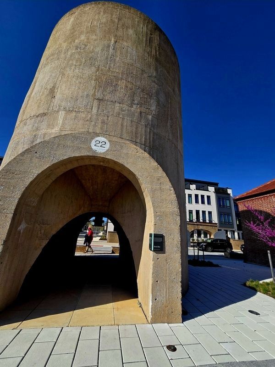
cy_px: 184
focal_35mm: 13
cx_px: 138
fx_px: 138
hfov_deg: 89.9
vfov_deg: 106.2
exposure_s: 1/3333
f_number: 2.2
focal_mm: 2.2
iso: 50
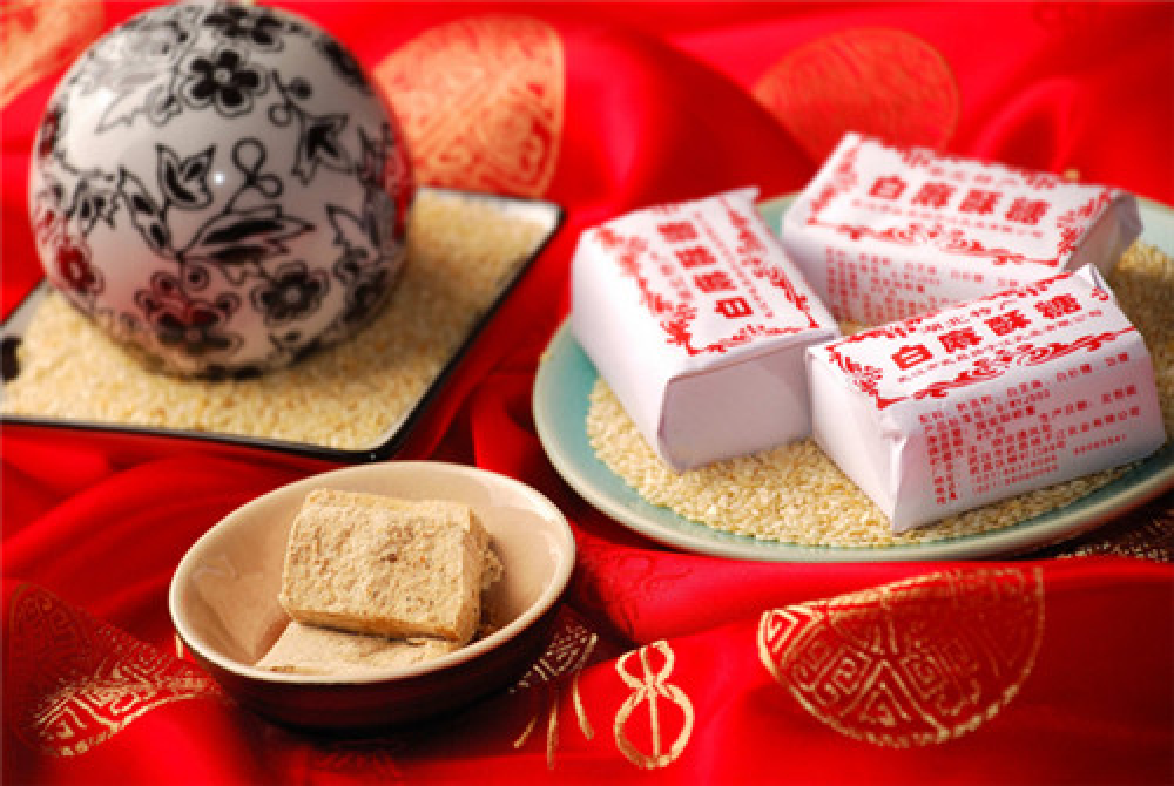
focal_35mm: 202
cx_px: 587
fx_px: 6613
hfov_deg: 10.1
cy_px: 393
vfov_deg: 6.8
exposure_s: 1/200
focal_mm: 135
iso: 100
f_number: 5.6
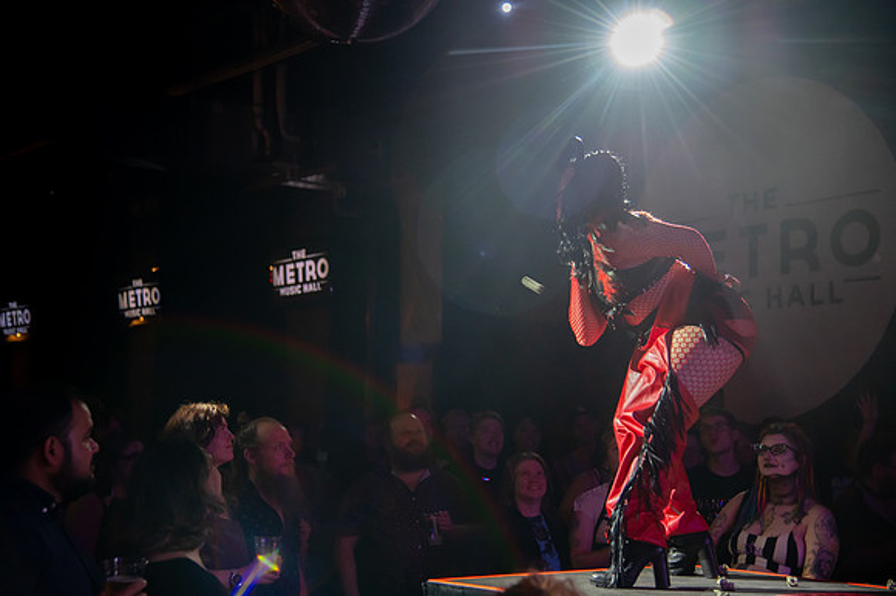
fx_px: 1443
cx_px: 448
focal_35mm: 58
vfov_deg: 23.4
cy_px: 298
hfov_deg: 34.5
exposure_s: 1/80
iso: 5000
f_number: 4
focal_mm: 58
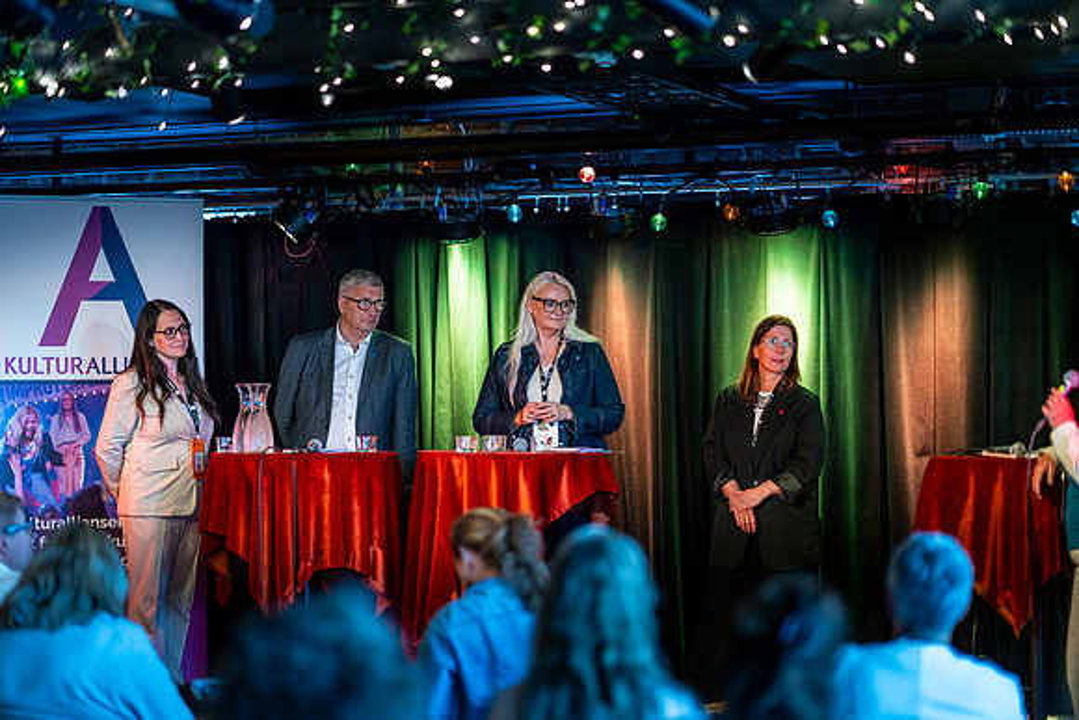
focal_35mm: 85
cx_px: 540
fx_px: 2548
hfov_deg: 23.9
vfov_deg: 16.1
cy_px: 360
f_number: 1.4
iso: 1600
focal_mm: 85
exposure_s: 1/200
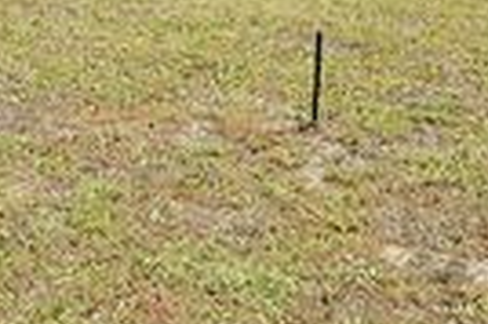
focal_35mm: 77
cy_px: -169
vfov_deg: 16.1
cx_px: -44
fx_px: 1042
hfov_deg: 24.6
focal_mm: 22
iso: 400
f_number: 16
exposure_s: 1/320
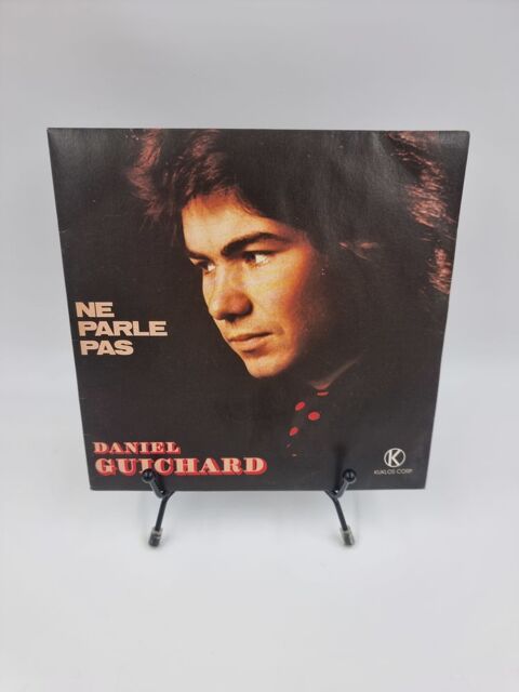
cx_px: 260
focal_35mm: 24
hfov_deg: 56.8
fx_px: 480
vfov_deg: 71.6
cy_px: 346
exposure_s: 1/100
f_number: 1.8
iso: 50
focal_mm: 6.7
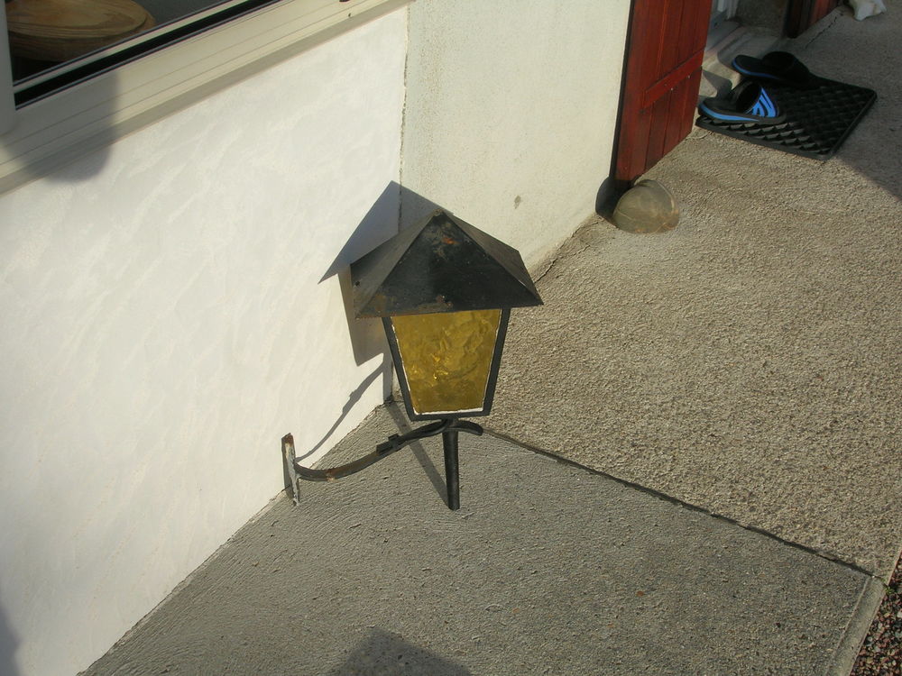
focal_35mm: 50
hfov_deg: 38.2
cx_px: 451
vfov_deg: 29.1
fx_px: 1303
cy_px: 338
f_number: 5.6
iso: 50
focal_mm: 8.4
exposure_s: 1/333
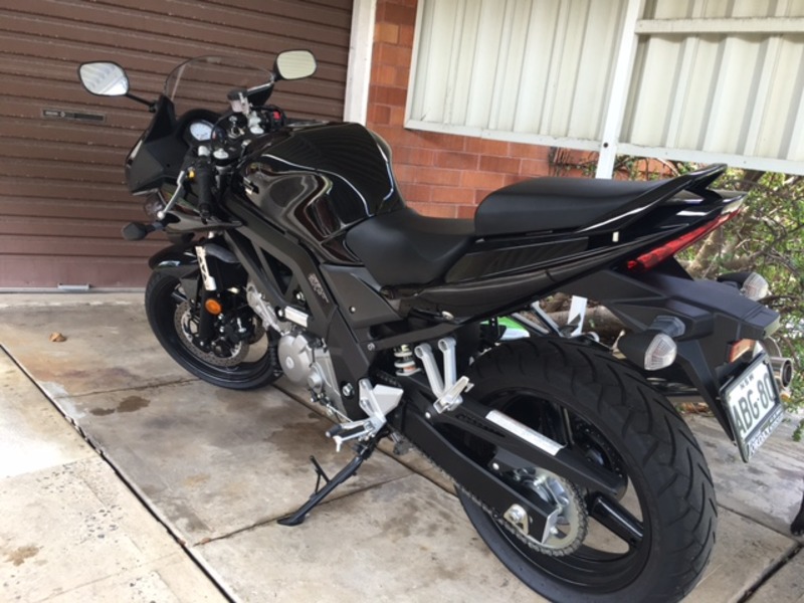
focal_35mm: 29
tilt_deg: -14.1
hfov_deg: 61.7
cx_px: 402
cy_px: 302
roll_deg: -6.1
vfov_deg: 48.2
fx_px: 674
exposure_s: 1/100
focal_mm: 4.15
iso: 40
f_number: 2.2
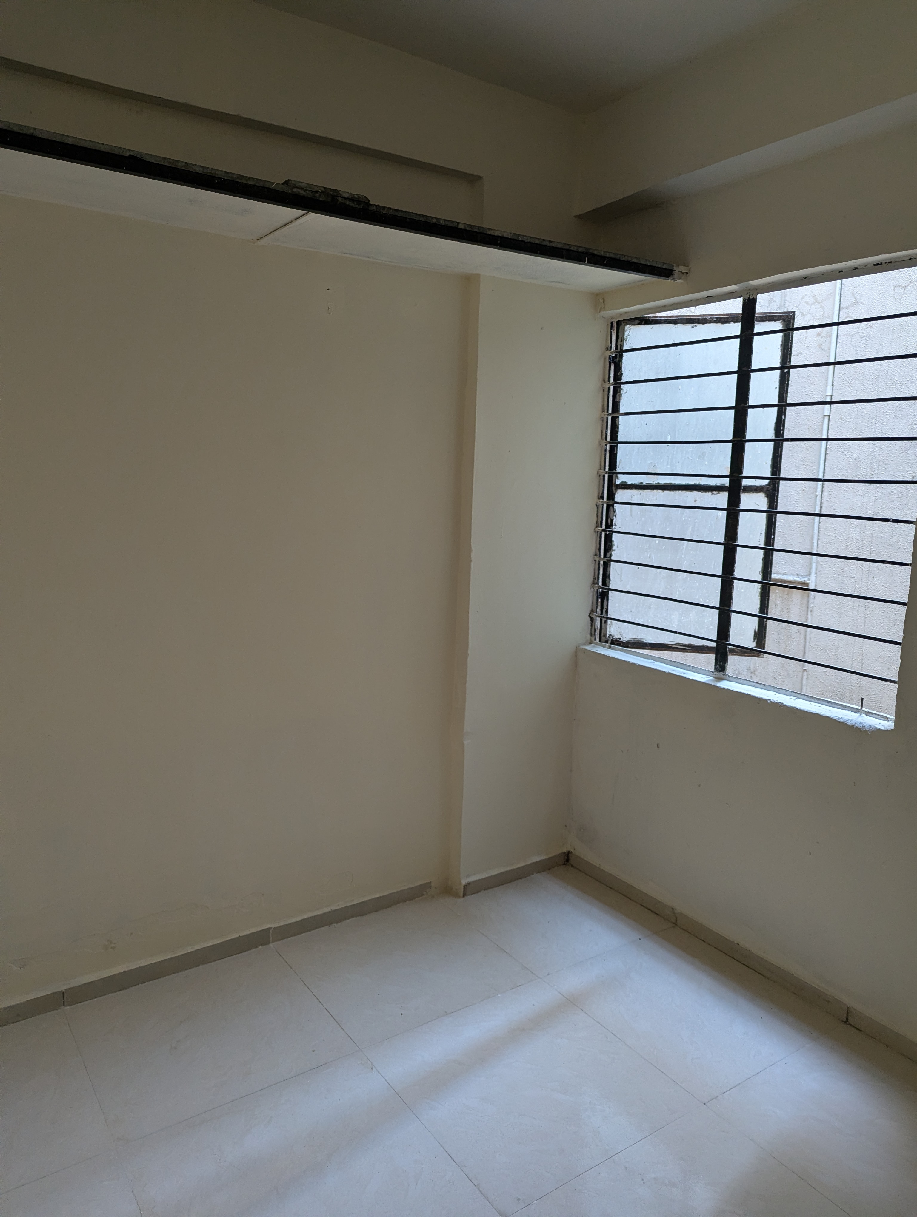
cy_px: 608
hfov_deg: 56.9
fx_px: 846
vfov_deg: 71.5
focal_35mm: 24
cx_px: 458
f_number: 1.85
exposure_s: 1/62.6
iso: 275
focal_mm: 6.81
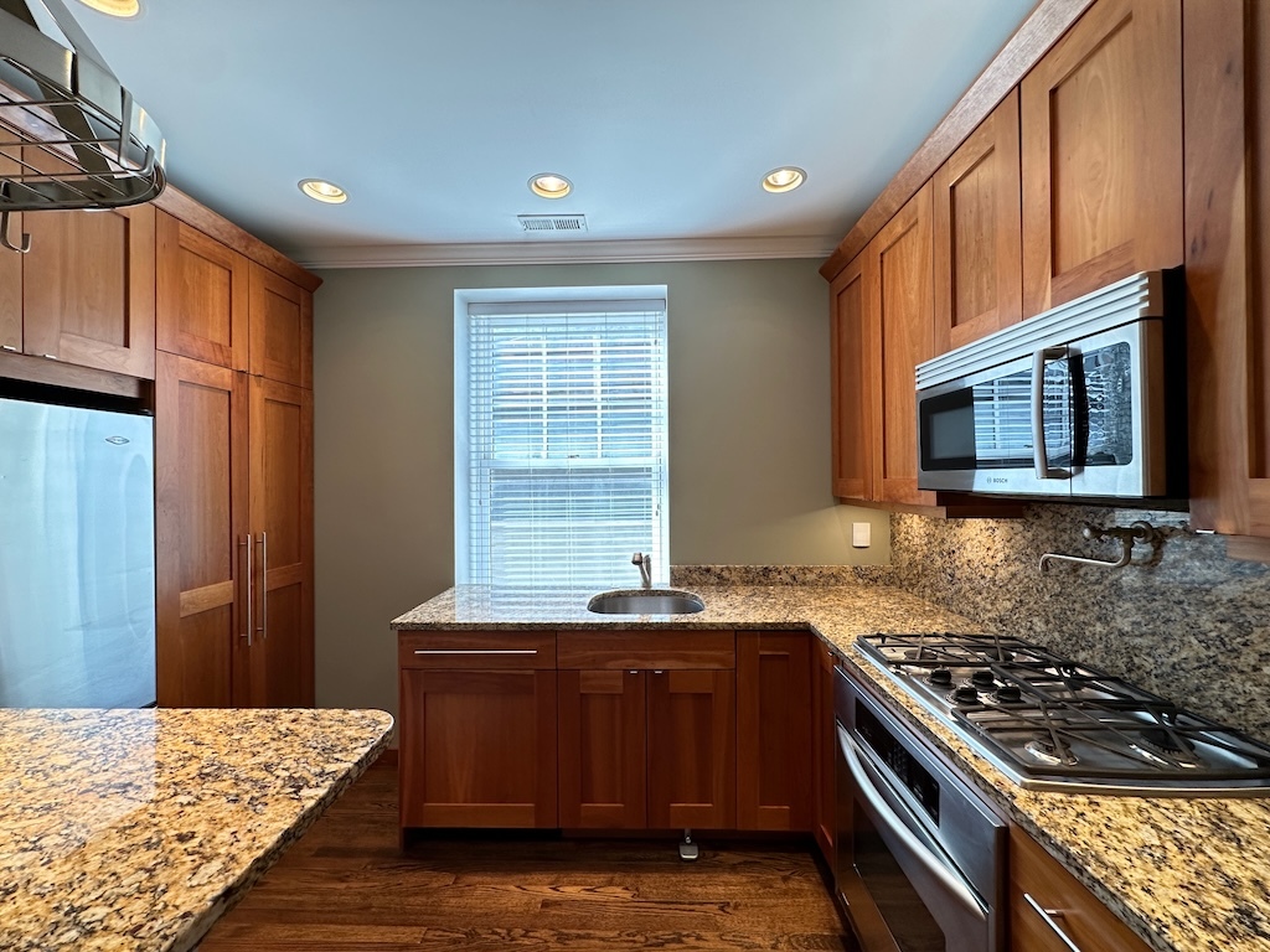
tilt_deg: +0.9
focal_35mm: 14
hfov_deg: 102.1
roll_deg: +0.7
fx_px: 514
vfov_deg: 85.7
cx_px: 635
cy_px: 476
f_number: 2.2
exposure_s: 1/120
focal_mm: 2.22
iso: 125
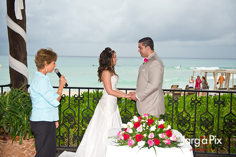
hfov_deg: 41.1
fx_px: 314
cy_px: 78
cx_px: 118
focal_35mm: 48
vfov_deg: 28.0
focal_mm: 48
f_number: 3.5
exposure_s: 1/3200
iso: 1600
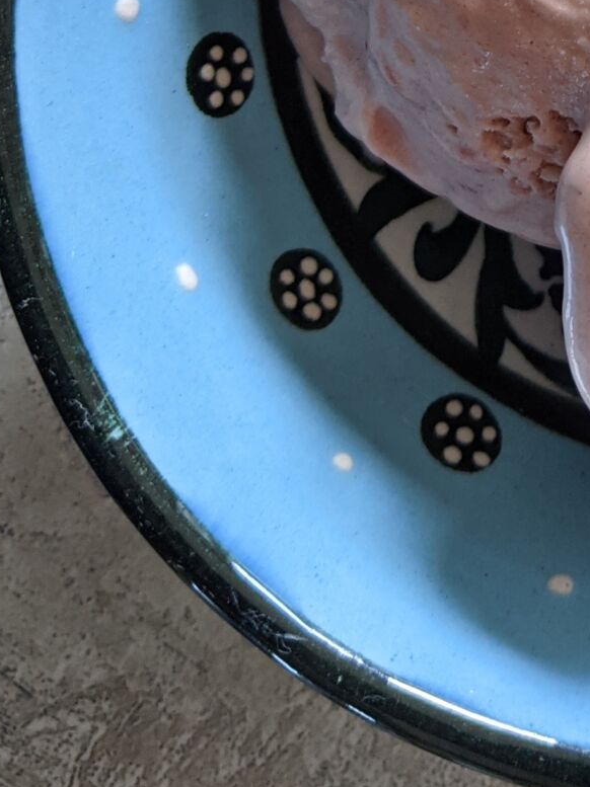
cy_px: -336
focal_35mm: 89
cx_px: 852
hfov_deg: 15.5
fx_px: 2024
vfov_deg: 19.6
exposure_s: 1/70.9
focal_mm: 4.38
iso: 53
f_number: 1.73
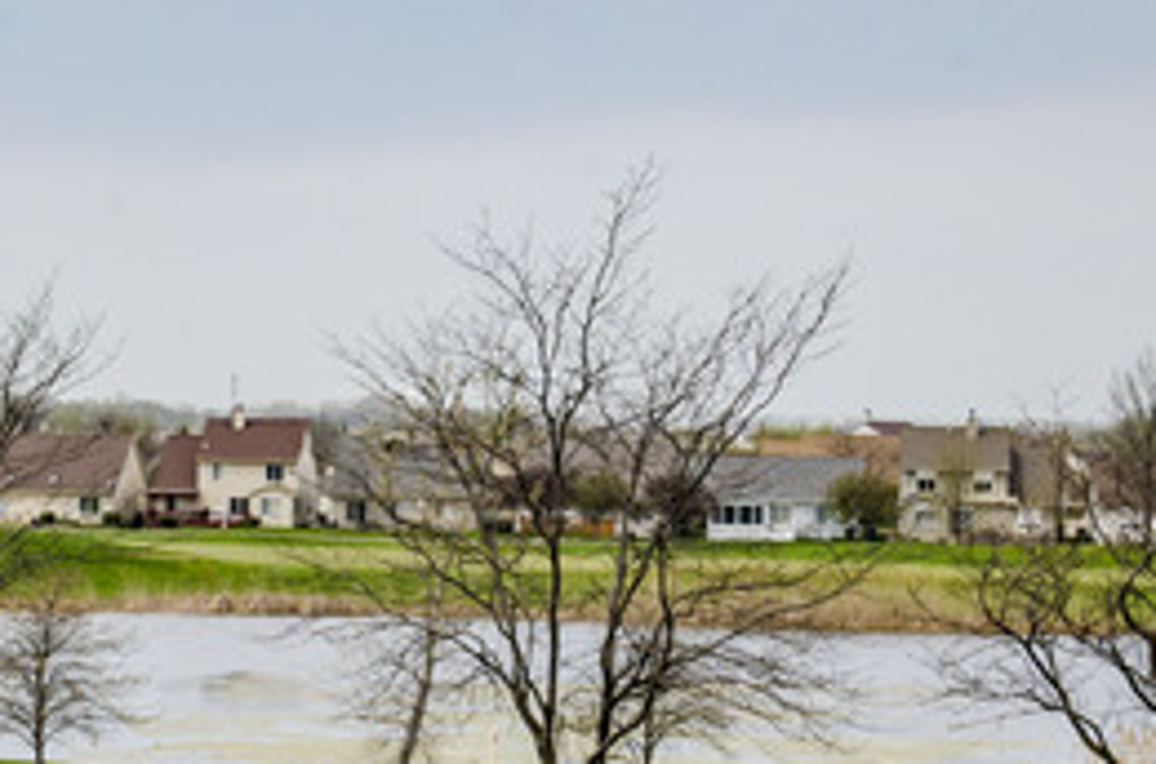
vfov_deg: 10.5
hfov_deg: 15.7
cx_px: 53
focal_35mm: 129
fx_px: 4140
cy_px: 560
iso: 200
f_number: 16
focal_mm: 35
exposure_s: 1/500
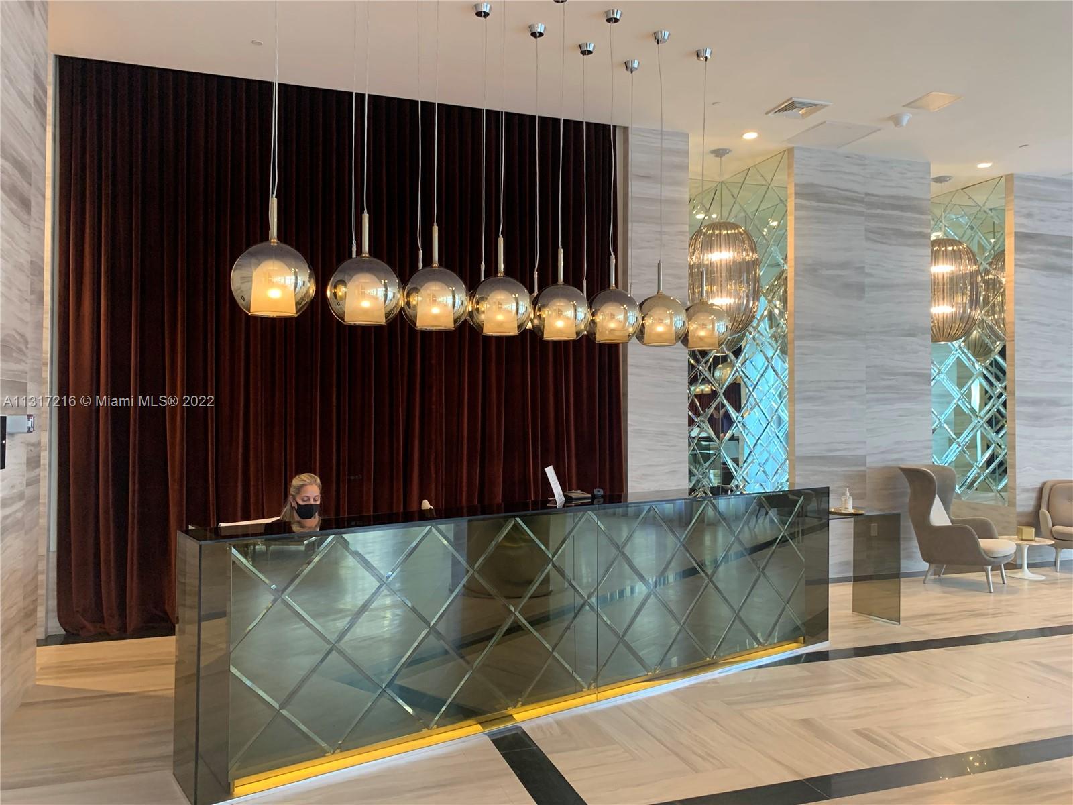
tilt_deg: +1.1
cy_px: 402
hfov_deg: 67.3
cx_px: 536
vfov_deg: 53.1
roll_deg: -2.5
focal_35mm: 26
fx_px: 806
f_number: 1.8
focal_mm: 4.25
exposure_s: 1/60
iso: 160
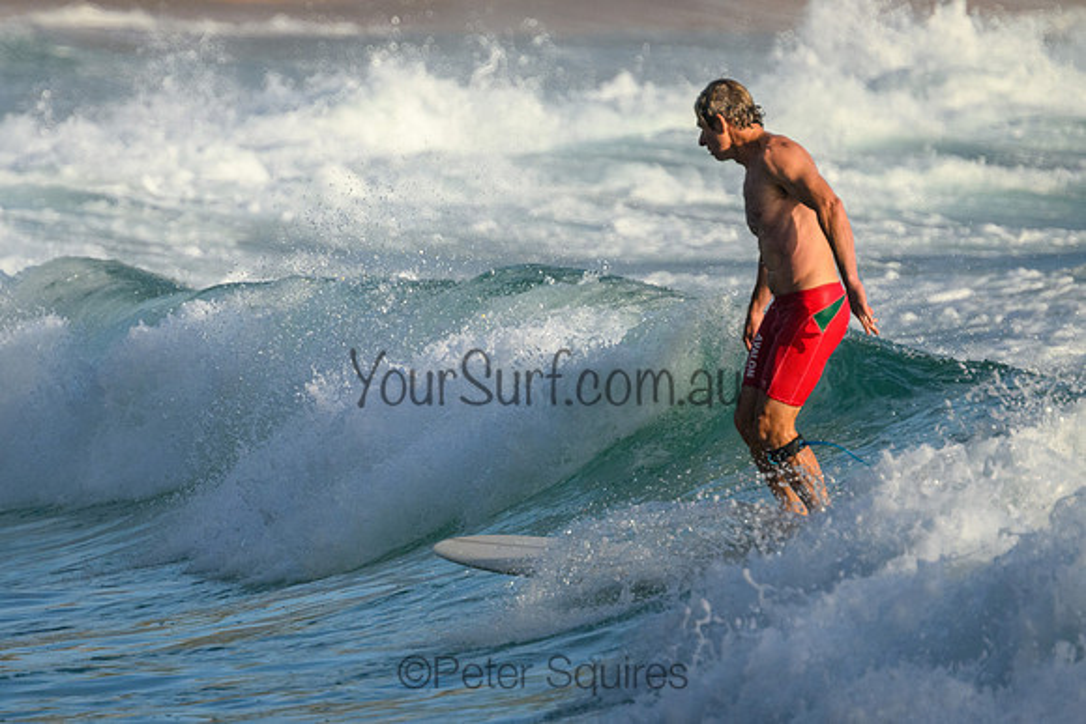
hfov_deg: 2.1
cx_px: 407
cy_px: 412
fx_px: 30195
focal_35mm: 1001
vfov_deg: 1.4
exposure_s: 1/2000
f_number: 11
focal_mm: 800
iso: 2000
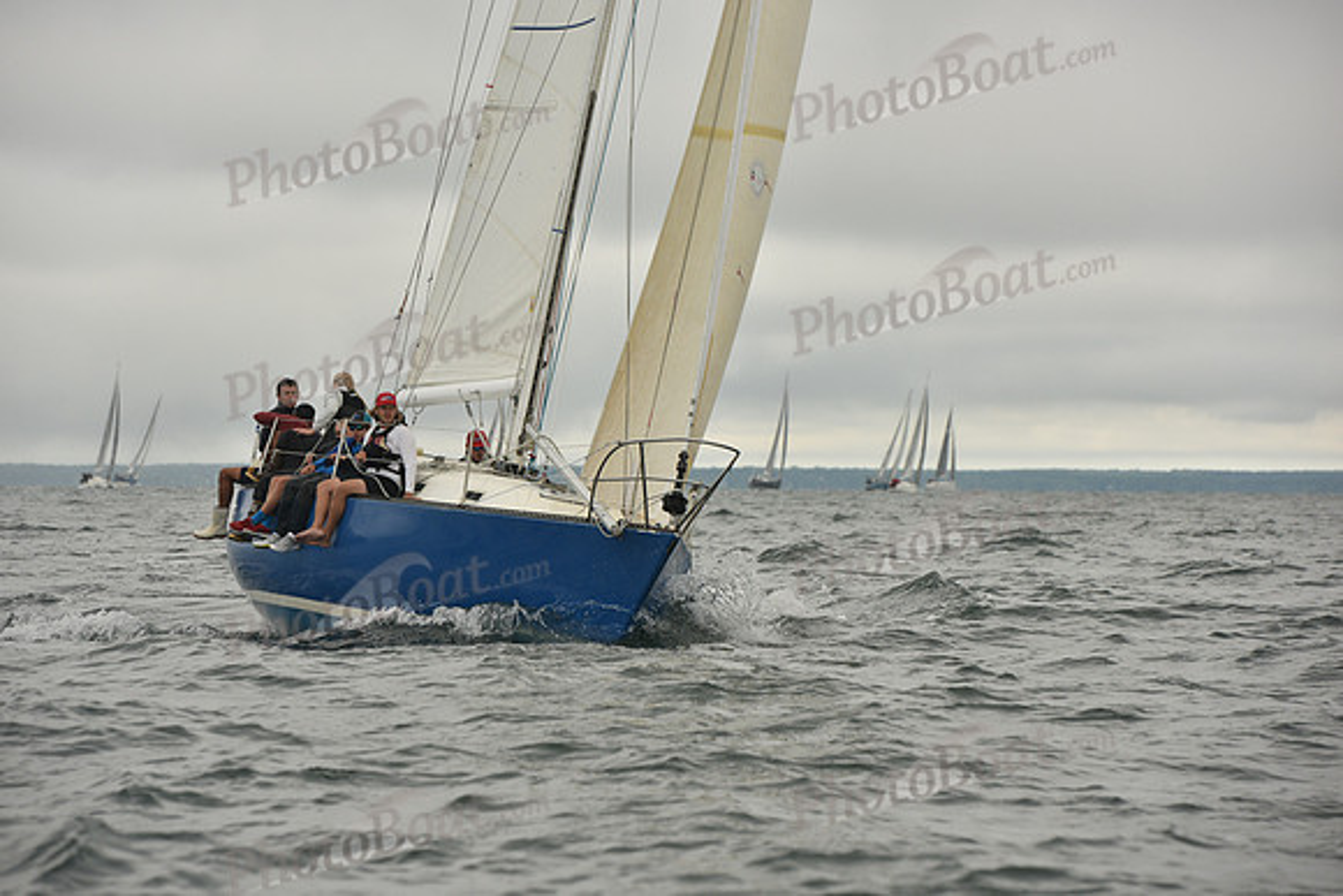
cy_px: 448
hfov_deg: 12.8
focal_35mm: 160
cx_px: 672
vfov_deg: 8.6
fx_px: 5970
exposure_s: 1/800
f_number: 7.1
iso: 320
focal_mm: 160
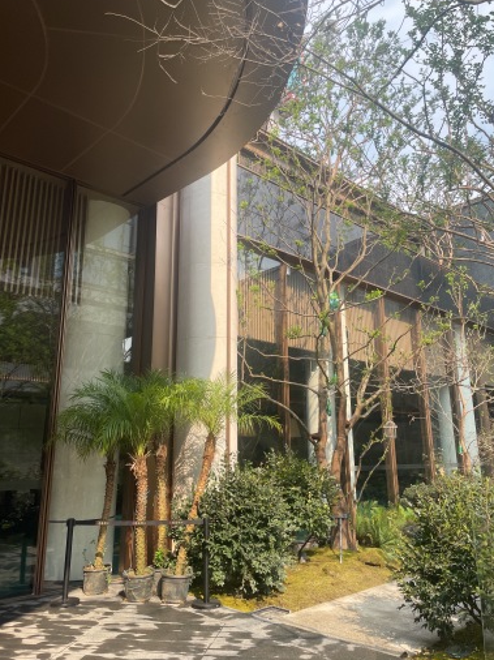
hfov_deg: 51.3
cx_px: 255
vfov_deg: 65.3
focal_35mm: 27
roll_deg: +0.4
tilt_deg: +13.6
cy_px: 323
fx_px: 514
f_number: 1.6
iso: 32
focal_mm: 4.2
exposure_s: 1/1072
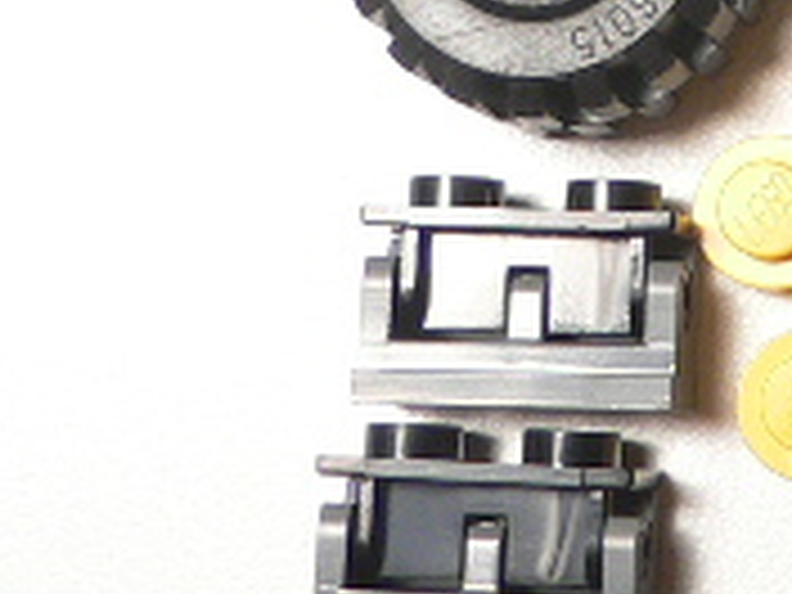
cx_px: 1310
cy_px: -225
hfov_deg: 14.2
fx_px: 2906
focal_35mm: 127
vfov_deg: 11.3
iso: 100
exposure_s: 1/40
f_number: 2.8
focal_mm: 4.6
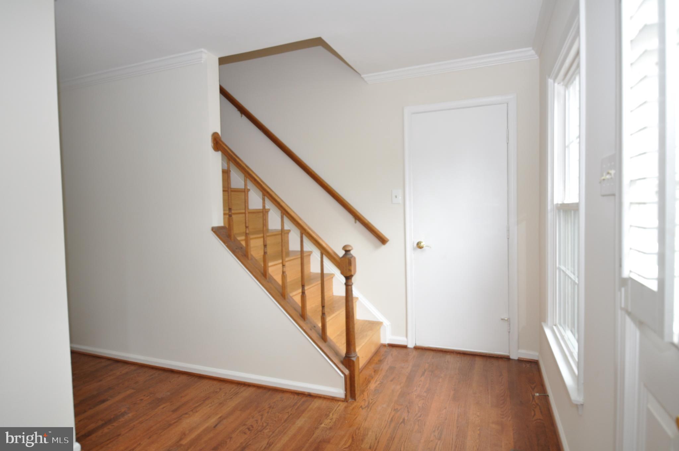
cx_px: 340
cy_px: 226
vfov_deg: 63.1
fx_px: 367
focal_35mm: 20
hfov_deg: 85.5
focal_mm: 13
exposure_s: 1/80
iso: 400
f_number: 4.5
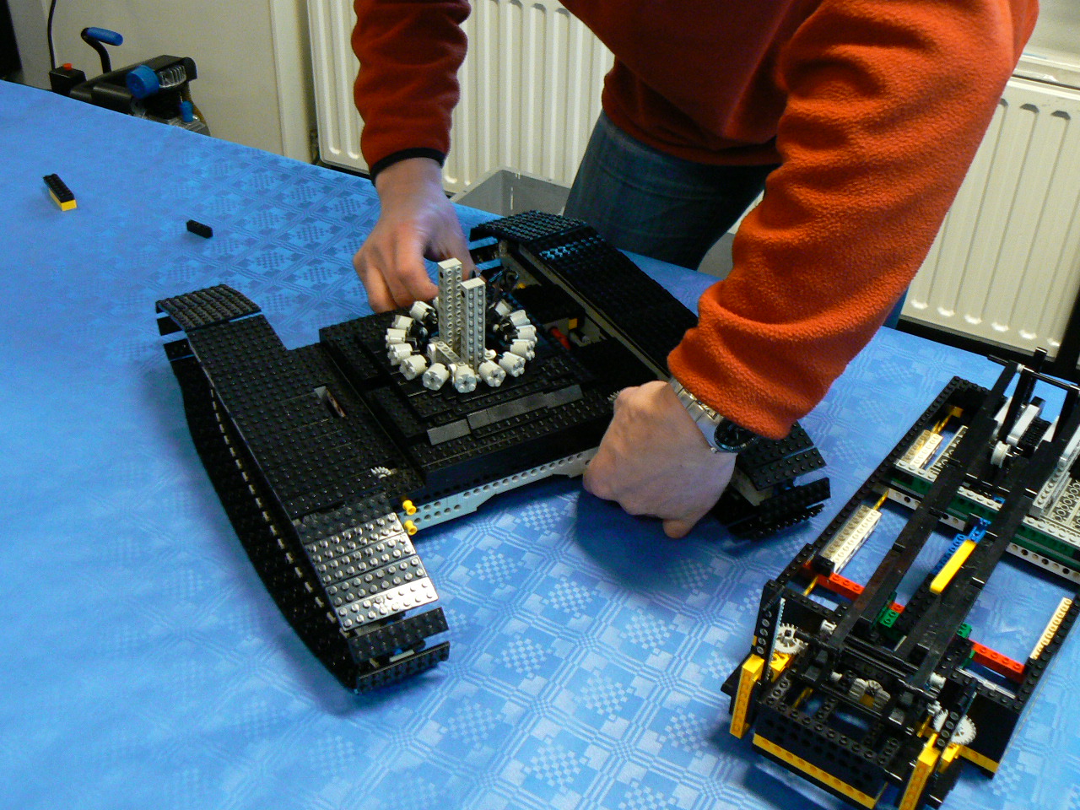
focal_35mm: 37
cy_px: 405
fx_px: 1154
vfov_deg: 38.7
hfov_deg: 50.1
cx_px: 540
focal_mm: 6
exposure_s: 1/8
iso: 200
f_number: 2.8
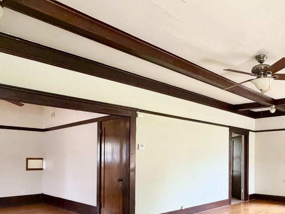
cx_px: 219
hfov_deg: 56.5
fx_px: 247
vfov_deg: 45.4
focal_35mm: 30
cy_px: 156
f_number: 2.2
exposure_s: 1/78
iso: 320
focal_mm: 2.22
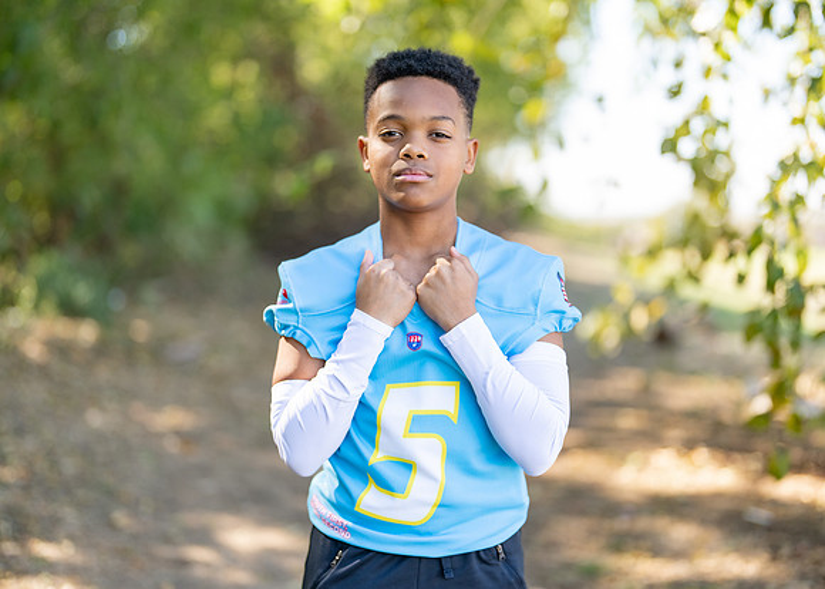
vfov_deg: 25.6
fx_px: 1295
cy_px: 294
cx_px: 428
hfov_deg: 35.3
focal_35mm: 55
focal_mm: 50
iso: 100
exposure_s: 1/1000
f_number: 1.2
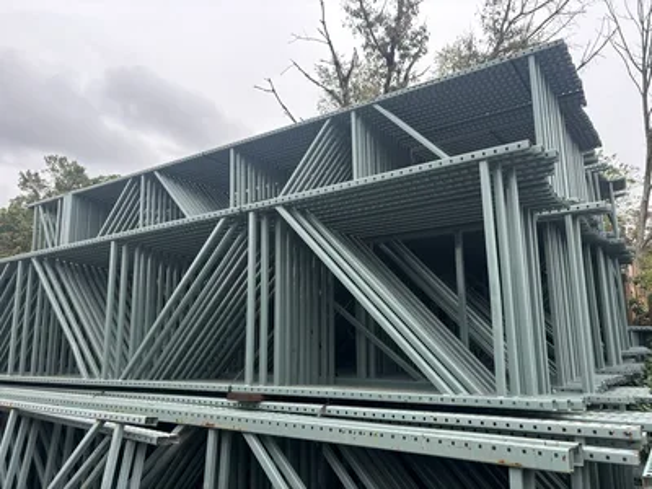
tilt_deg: +11.8
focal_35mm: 26
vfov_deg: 53.1
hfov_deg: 67.3
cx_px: 326
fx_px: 490
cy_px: 244
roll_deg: -0.8
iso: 50
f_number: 1.6
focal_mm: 5.96
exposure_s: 1/591
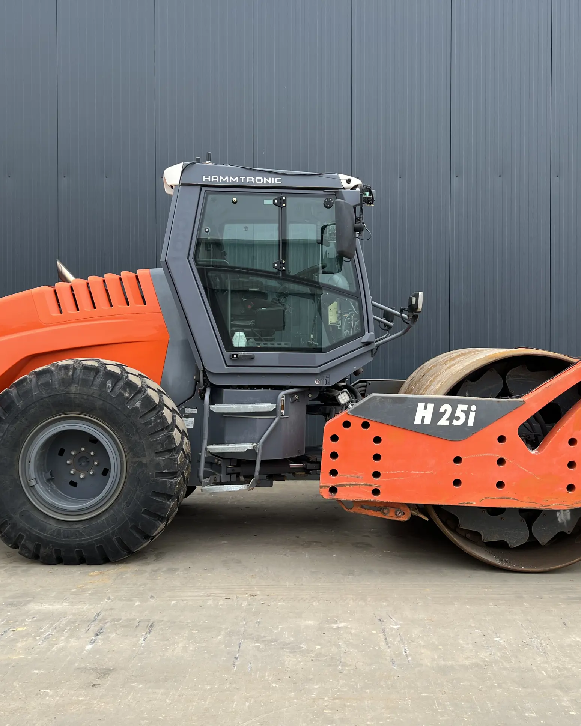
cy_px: 364
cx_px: 288
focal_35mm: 34
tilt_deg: -0.3
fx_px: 731
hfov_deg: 43.4
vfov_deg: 52.8
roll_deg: +0.2
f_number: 1.5
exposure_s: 1/187
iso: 40
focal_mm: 5.7
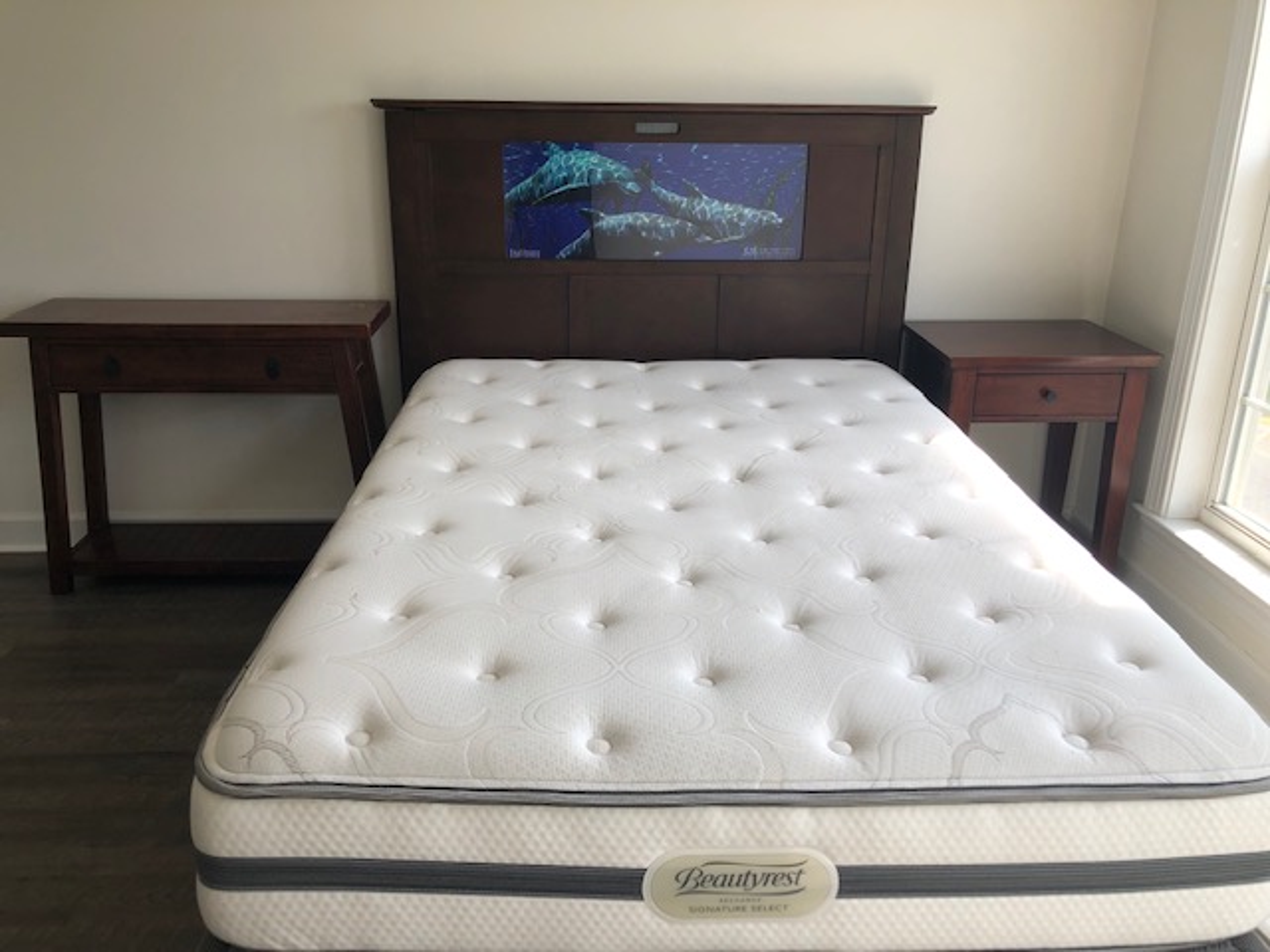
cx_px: 635
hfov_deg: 63.4
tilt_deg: -20.3
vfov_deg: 49.7
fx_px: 1027
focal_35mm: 28
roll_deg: -0.3
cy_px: 476
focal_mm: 3.99
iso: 20
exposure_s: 1/261
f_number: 1.8
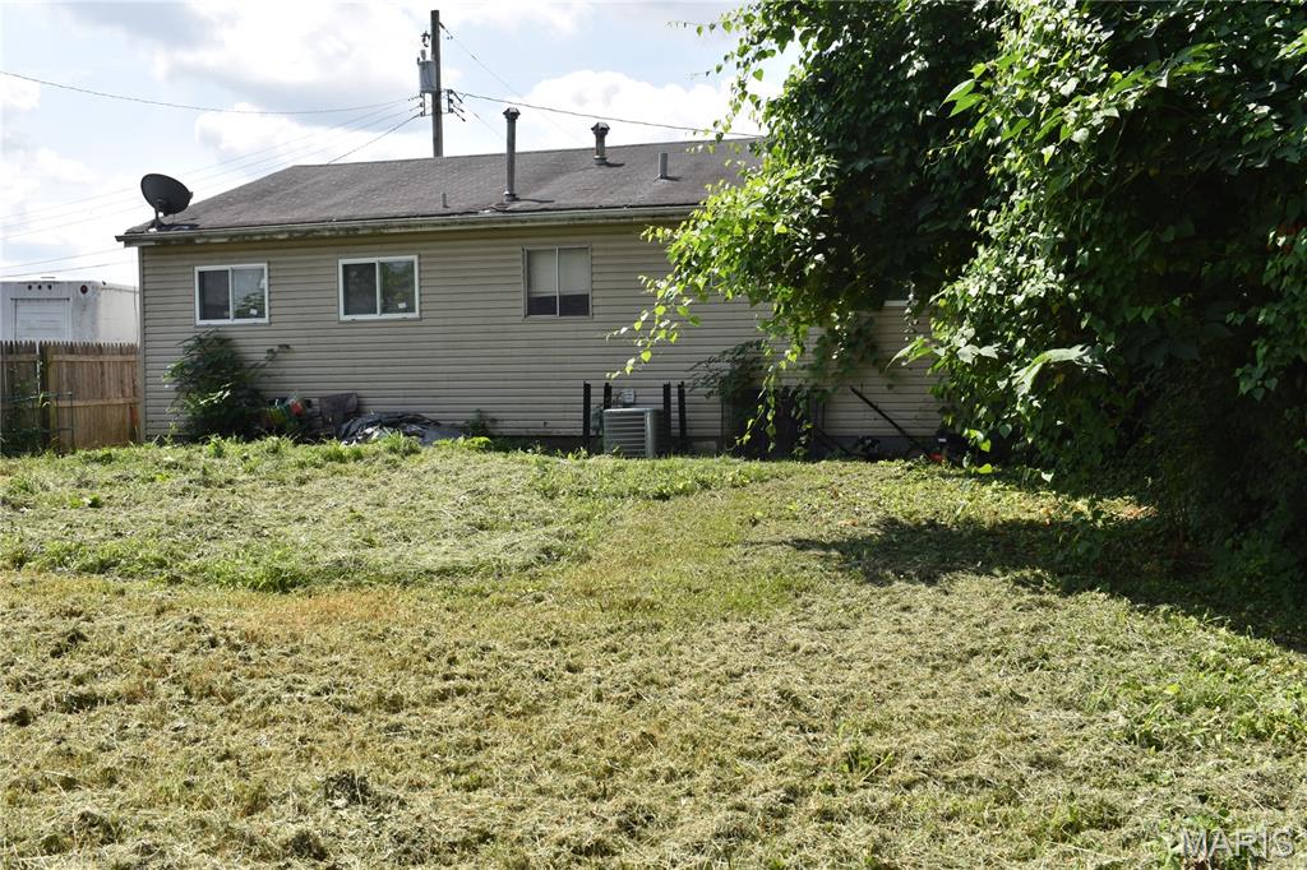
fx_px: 1307
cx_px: 654
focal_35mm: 36
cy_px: 435
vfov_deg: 36.8
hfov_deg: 53.1
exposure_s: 1/200
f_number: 9
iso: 100
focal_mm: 24
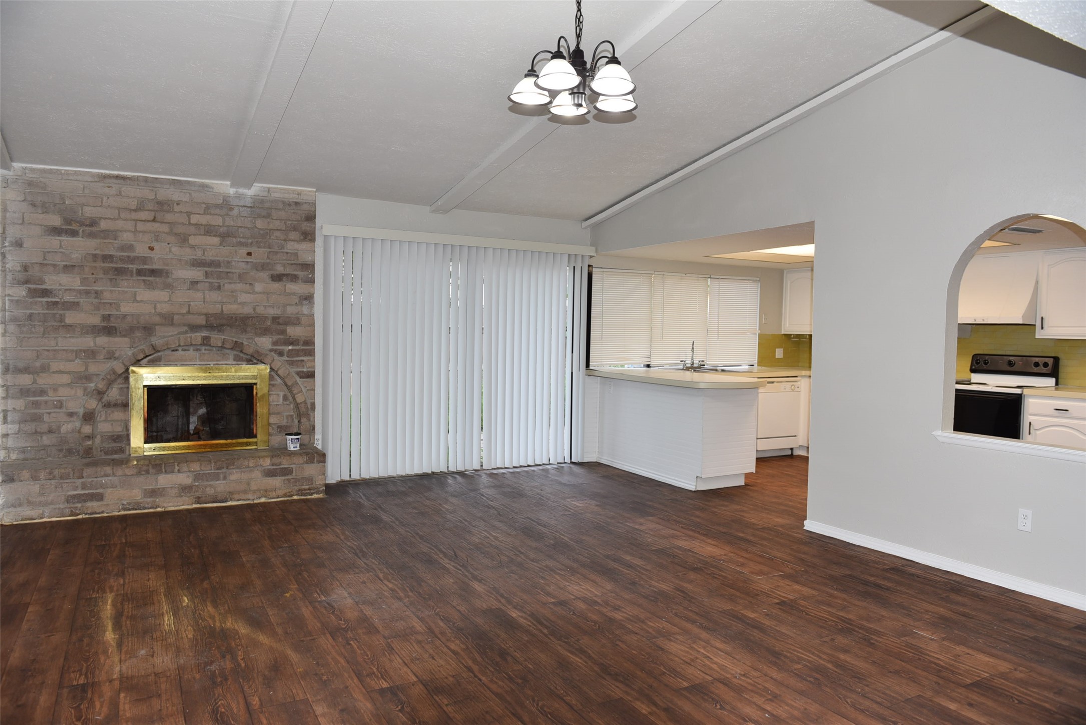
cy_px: 362
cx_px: 543
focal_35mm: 24
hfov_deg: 73.7
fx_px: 724
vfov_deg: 53.2
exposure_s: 1/80
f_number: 4.5
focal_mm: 24
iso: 400
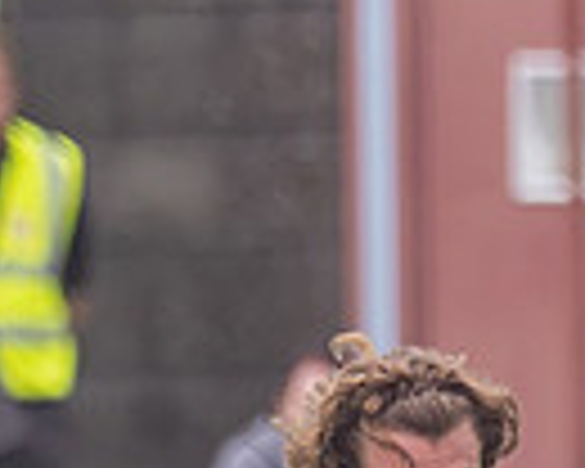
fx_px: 51716
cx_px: 1215
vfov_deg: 0.5
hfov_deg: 0.6
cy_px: 714
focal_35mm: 2987
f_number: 2.8
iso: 360
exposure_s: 1/1250
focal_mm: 220
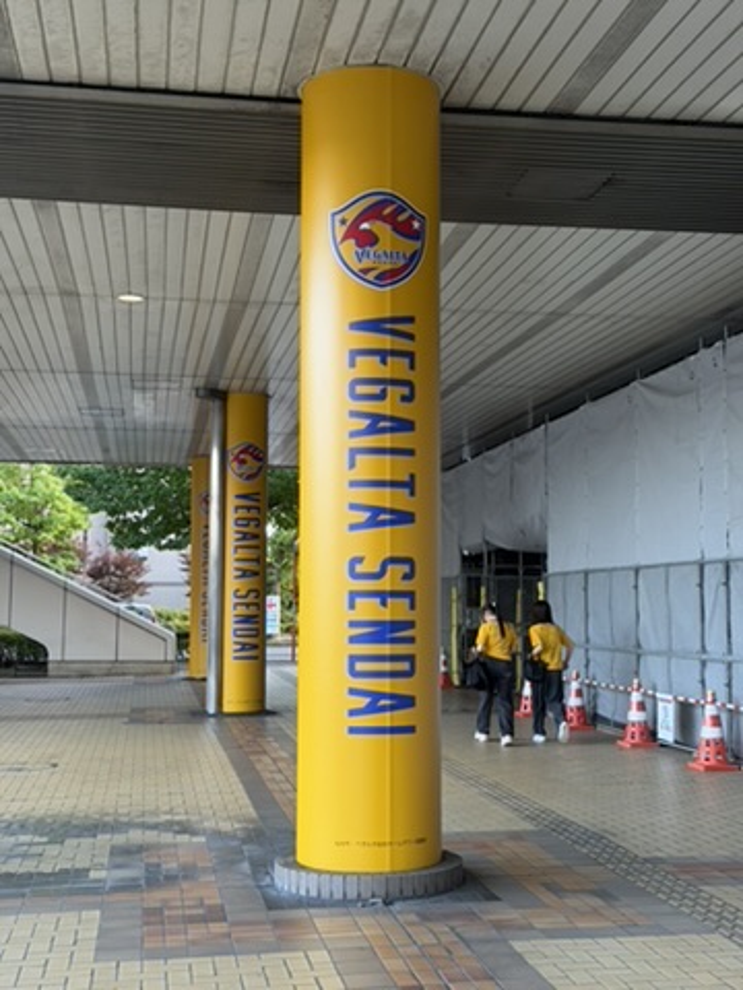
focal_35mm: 48
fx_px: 1374
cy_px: 495
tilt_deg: +4.6
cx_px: 372
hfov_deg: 30.3
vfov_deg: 39.7
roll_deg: -0.5
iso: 100
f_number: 1.78
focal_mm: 6.76
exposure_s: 1/70
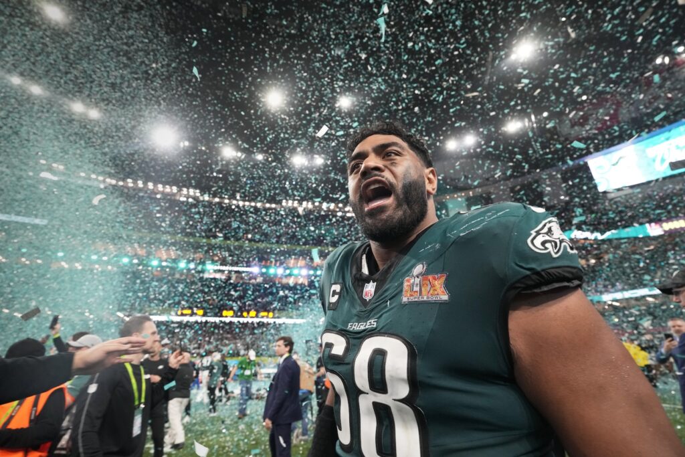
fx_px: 304
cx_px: 342
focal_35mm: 16
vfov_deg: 73.8
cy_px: 228
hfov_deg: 96.7
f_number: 4
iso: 3200
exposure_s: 1/200
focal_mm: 16
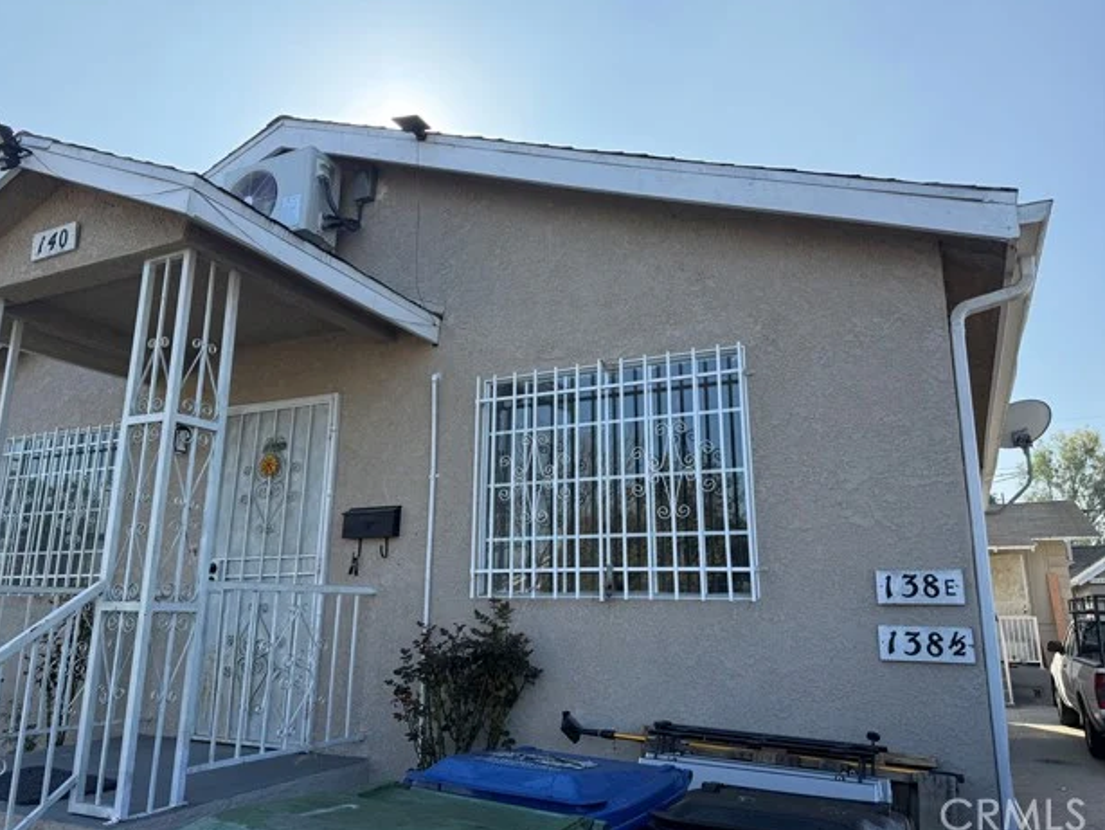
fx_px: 798
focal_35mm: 25
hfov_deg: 69.4
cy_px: 409
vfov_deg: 54.9
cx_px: 540
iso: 100
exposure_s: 1/2525
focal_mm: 6.76
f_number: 1.78
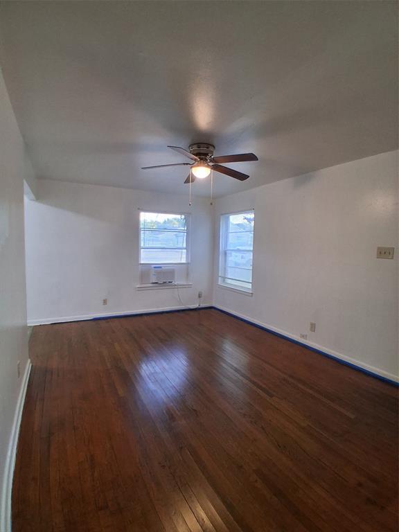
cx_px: 200
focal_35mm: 17
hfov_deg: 74.7
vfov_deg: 91.0
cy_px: 266
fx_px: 261
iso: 200
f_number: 2.2
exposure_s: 1/40
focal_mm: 1.4
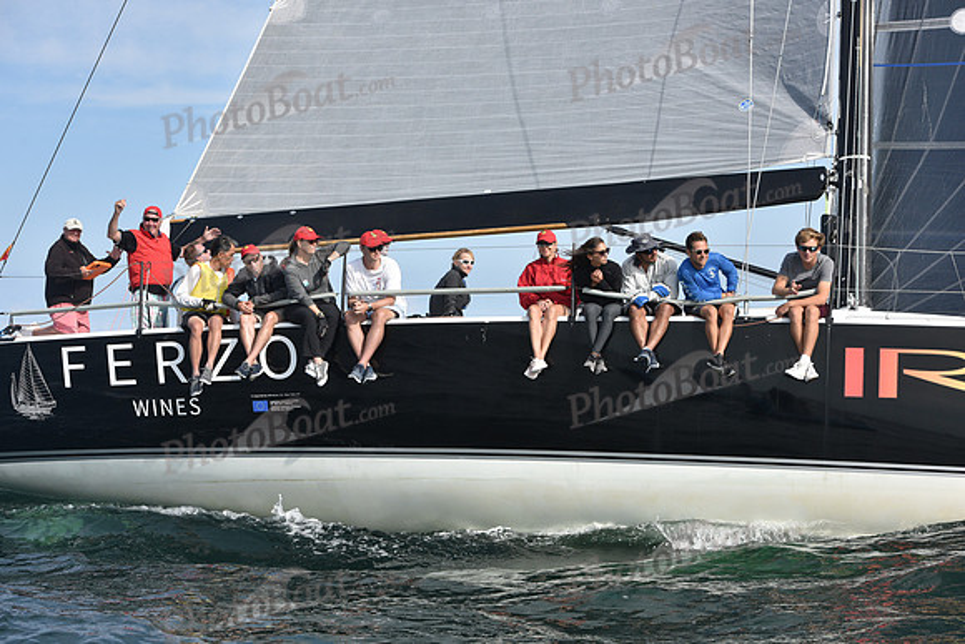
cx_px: 482
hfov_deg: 28.8
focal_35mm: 70
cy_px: 322
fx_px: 1877
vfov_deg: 19.5
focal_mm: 70
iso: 320
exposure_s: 1/1000
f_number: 8
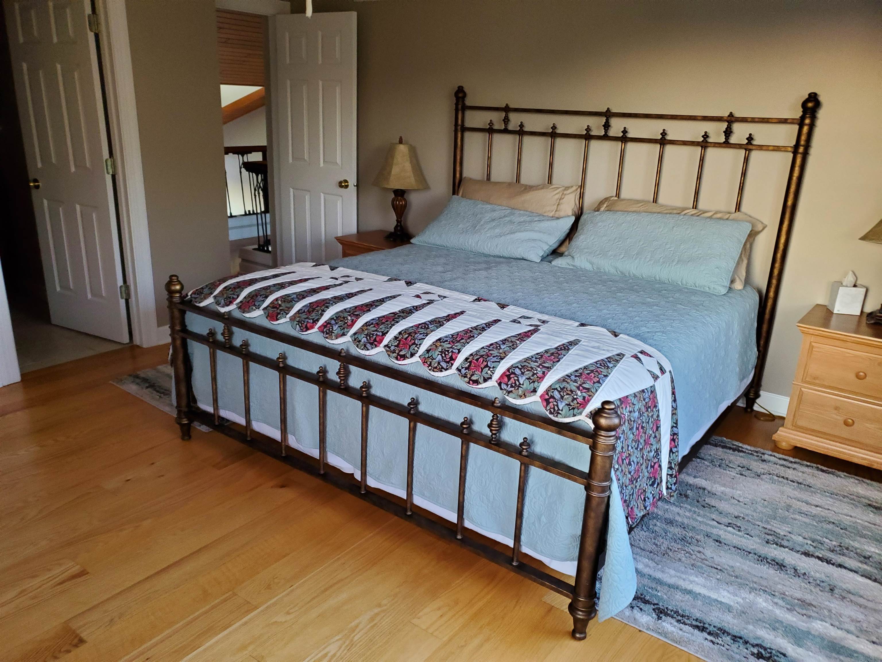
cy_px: 331
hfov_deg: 67.3
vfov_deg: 53.1
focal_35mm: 26
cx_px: 441
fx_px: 662
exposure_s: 1/39
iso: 250
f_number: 1.5
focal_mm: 4.3
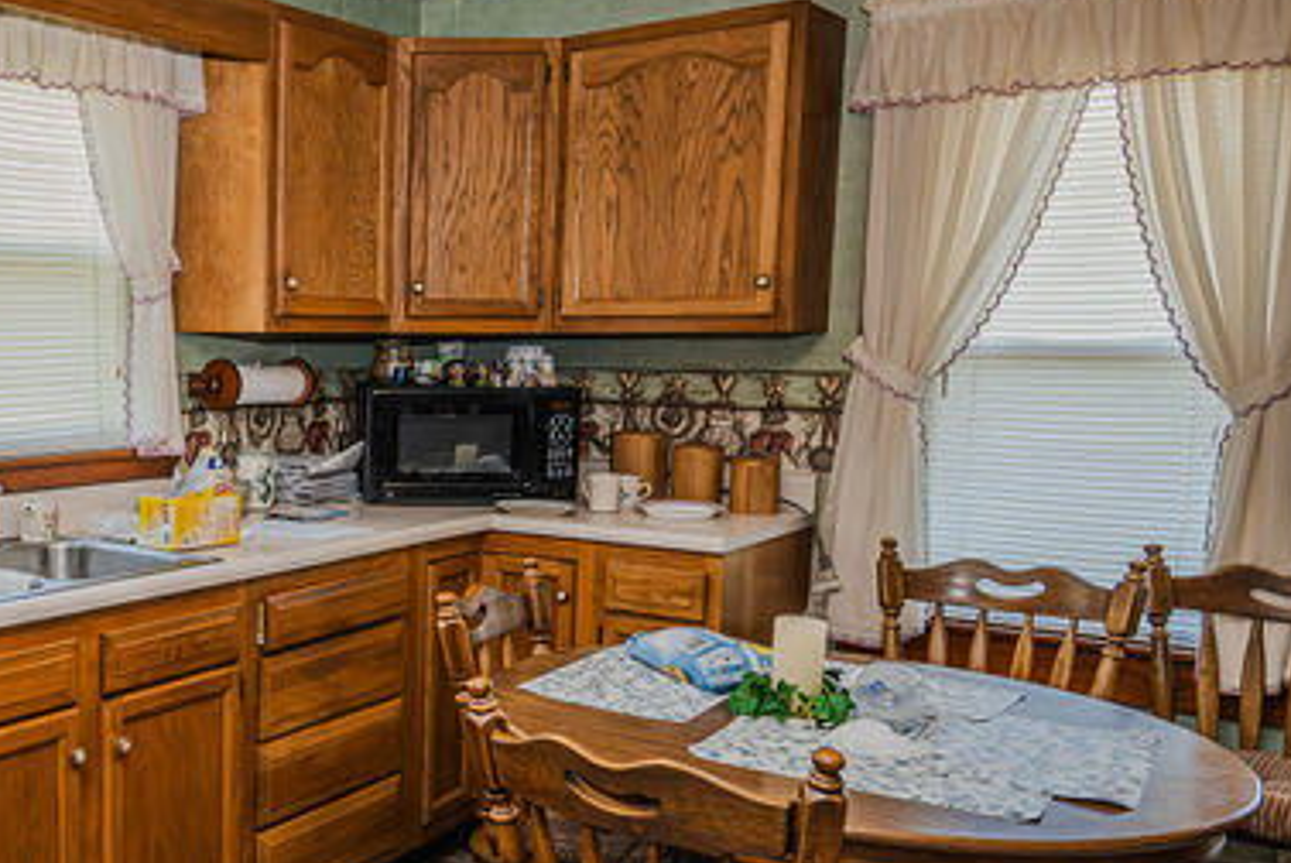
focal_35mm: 38
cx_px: 127
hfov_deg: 45.8
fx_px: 1364
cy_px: 515
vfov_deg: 35.0
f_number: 4
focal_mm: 14
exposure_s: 1/200
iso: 2000
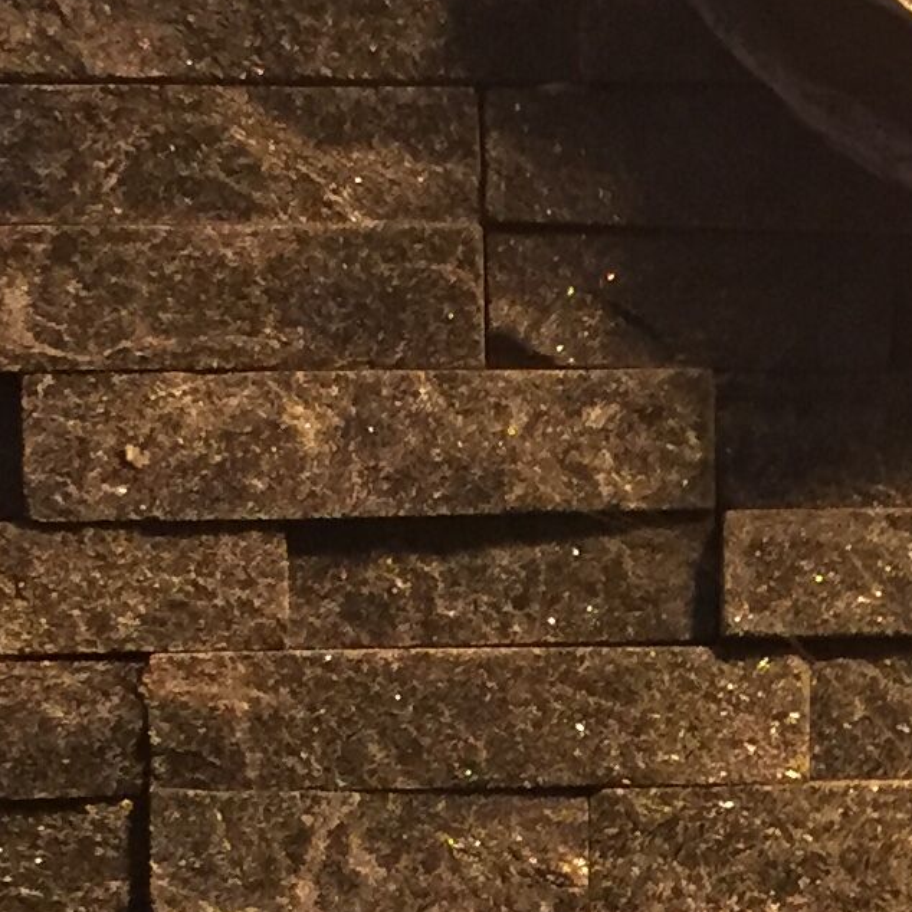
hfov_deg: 12.8
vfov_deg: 13.2
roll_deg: +1.5
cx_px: 1174
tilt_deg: +0.8
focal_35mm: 132
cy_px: 631
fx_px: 3935
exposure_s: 1/33
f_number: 2.2
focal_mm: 4.15
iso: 250
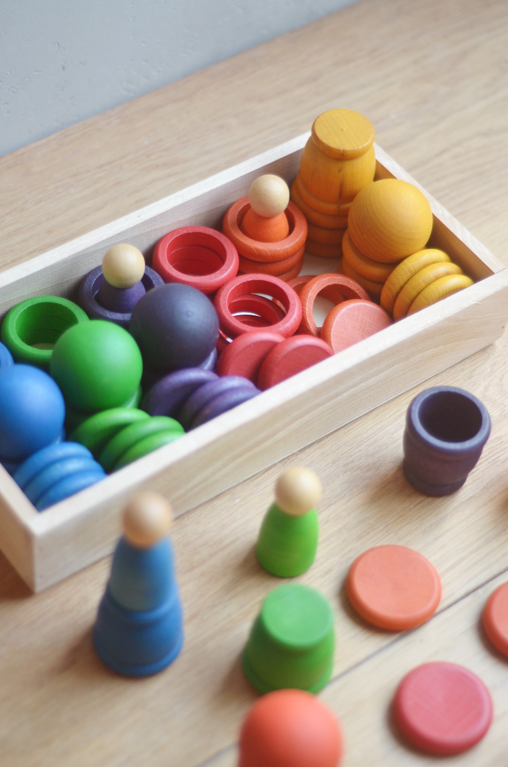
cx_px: 254
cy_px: 384
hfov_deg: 18.1
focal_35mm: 75
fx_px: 1595
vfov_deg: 27.0
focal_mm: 50
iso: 320
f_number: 1.8
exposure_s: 1/100
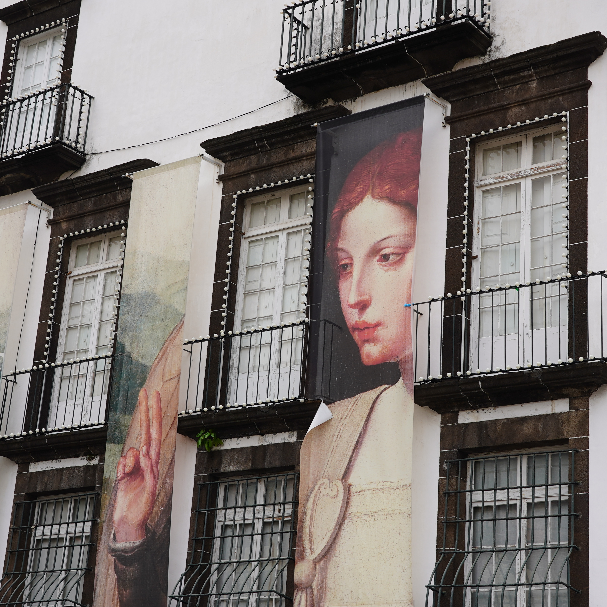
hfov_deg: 25.7
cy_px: 292
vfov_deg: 25.7
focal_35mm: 67
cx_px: 299
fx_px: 1329
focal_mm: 40
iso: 100
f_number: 7.1
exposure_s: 1/100
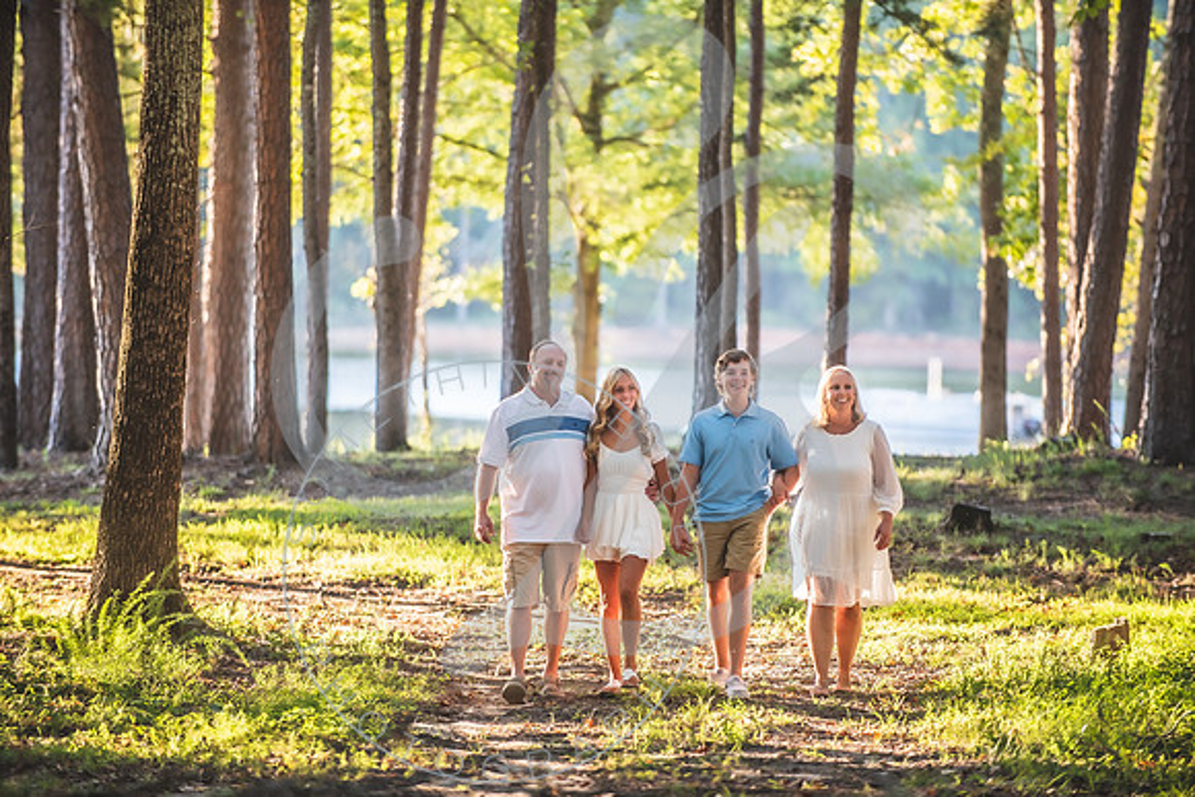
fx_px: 6640
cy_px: 398
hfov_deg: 10.3
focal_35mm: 200
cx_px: 598
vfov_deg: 6.9
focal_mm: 200
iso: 200
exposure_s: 1/200
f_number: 2.8
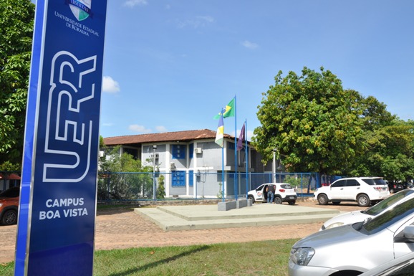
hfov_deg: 59.5
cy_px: 138
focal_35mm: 32
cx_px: 207
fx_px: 362
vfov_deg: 41.7
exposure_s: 1/400
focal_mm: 21
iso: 200
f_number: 10
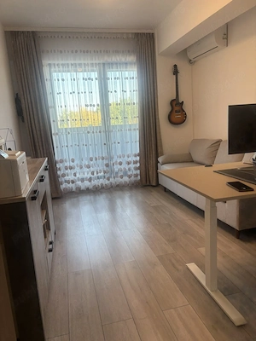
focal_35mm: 26
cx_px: 128
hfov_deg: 53.1
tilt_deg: -12.0
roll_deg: +3.6
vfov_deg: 67.3
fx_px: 256
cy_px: 170
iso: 80
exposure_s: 1/100
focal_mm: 5.96
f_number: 1.6
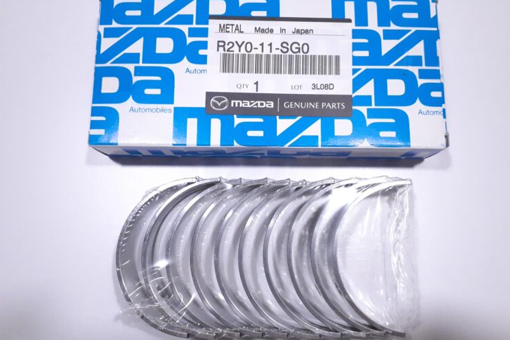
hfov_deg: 63.7
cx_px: 260
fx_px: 411
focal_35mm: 29
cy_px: 169
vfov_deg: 45.0
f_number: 1.9
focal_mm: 3.6
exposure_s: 1/398
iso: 800
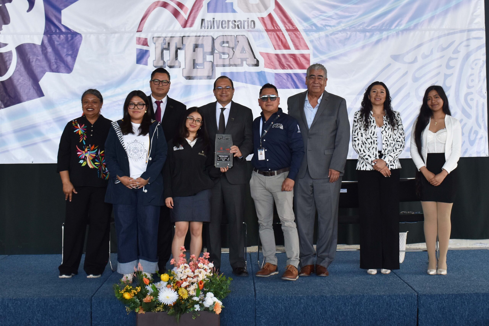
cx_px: 244
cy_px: 163
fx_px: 774
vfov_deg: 23.8
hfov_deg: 35.1
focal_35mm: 57
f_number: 4.8
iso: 1250
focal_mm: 38
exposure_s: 1/60
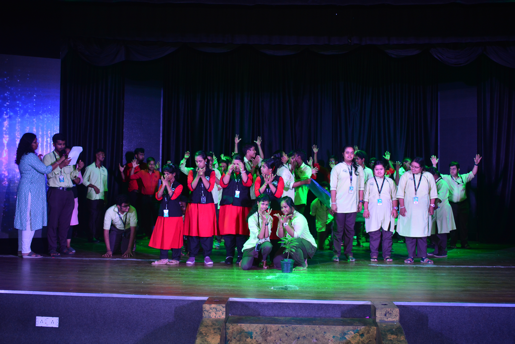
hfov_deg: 49.6
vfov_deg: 34.2
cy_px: 172
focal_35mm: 39
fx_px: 558
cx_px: 258
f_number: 5
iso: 800
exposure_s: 1/100
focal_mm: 26
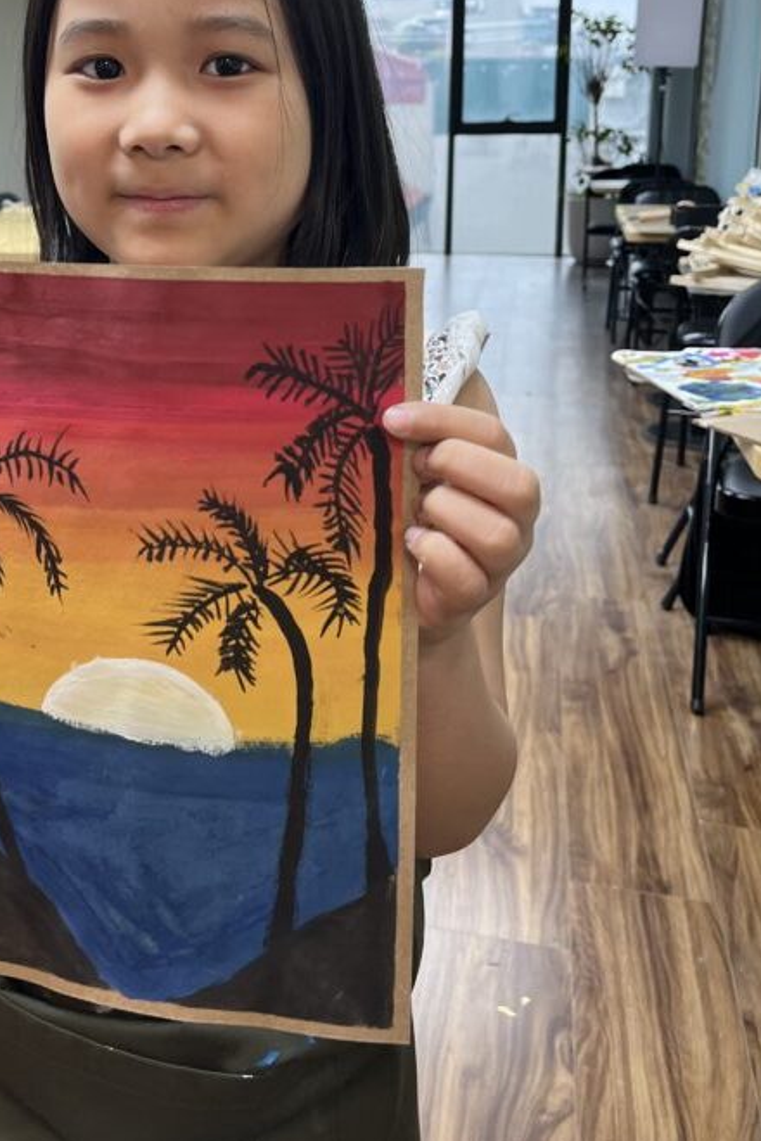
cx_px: 150
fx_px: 1300
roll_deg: -0.1
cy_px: 356
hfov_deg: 31.8
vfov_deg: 46.5
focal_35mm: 41
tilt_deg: -9.2
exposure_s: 1/100
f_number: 1.6
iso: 125
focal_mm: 5.1
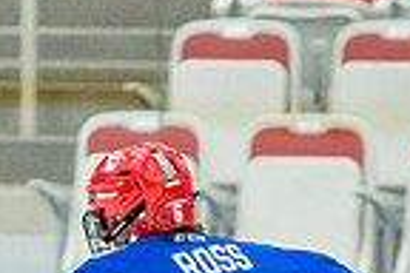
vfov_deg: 1.5
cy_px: 556
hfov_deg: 2.2
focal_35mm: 941
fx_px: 10716
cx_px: 404
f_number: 2.8
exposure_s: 1/1250
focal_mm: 200
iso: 3200
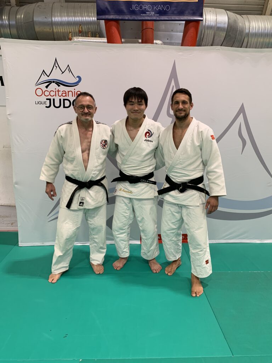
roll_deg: -0.5
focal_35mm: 26
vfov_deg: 67.3
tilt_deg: -12.5
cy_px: 182
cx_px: 136
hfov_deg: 53.1
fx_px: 272
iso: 100
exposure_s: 1/97
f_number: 1.8
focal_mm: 4.25
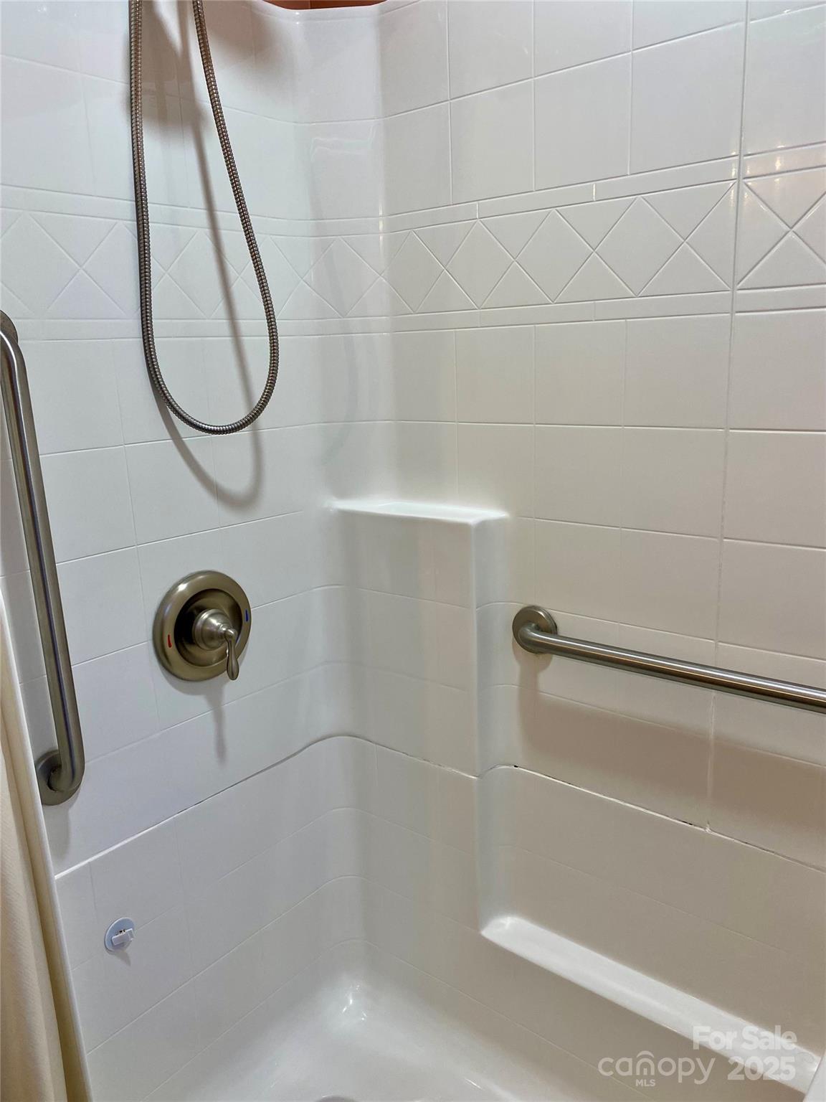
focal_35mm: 26
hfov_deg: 53.1
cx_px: 413
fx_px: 827
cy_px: 551
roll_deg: +2.6
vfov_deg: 67.3
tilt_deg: -13.8
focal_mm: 4.25
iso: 125
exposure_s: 1/120
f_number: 1.8
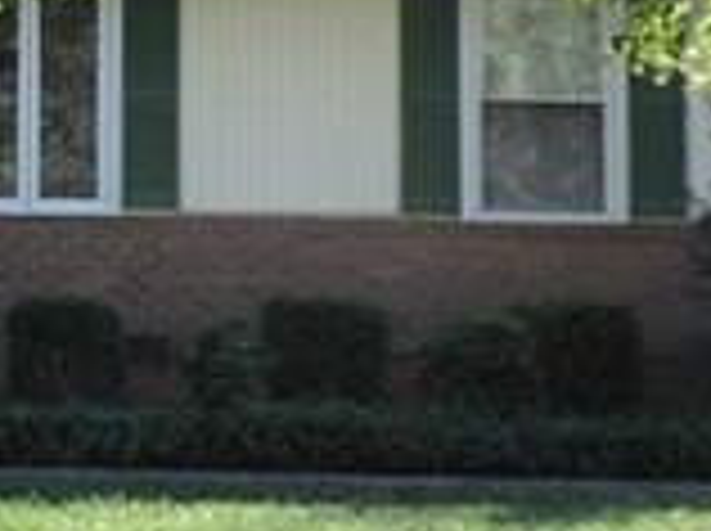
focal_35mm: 156
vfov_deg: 9.4
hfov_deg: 11.9
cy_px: 18
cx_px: -472
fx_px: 3199
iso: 80
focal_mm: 4.3
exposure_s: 1/160
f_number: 3
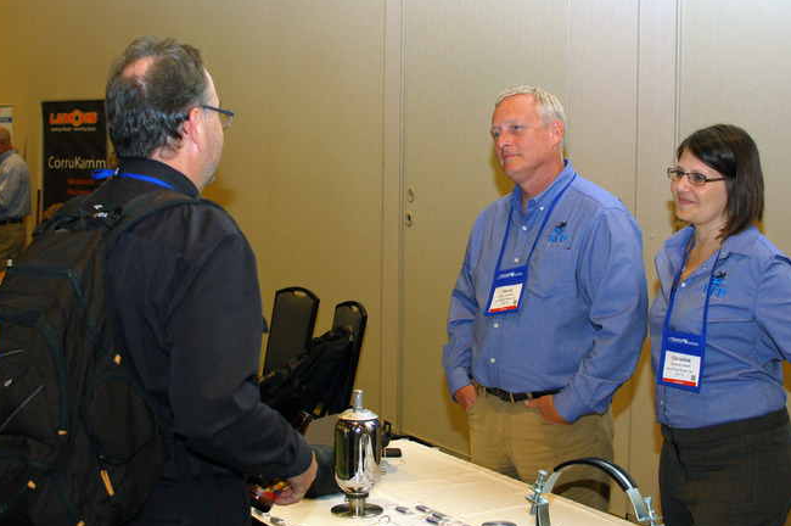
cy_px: 260
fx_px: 1241
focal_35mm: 57
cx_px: 415
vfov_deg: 23.9
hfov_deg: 35.3
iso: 400
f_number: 4
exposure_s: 1/60
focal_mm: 35
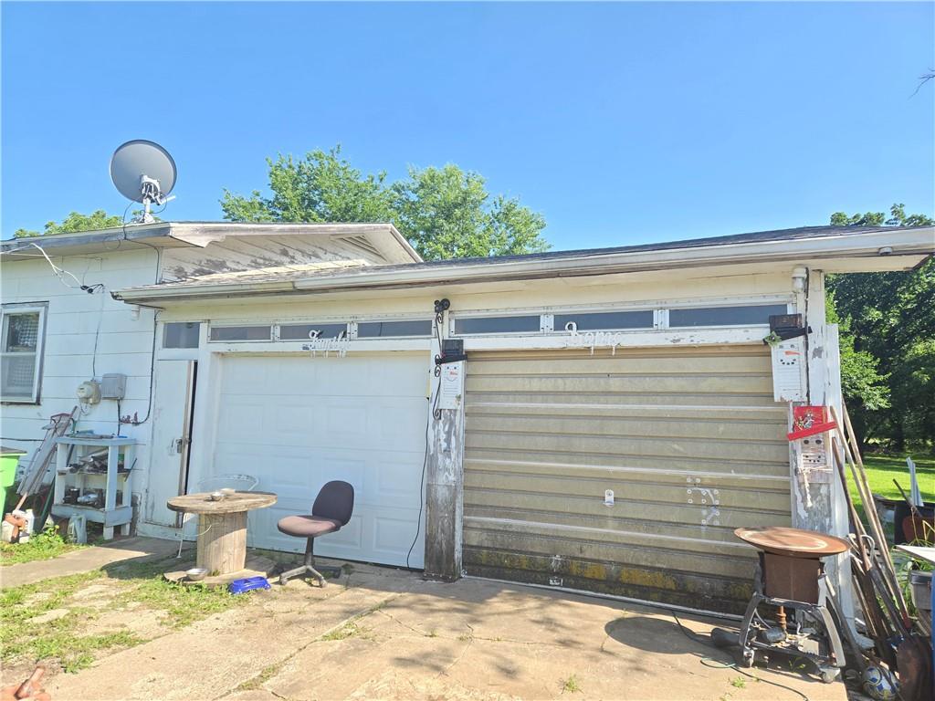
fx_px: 621
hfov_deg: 73.9
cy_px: 350
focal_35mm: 23
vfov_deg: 58.9
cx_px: 468
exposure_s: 1/545
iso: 25
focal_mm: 5.4
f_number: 1.8
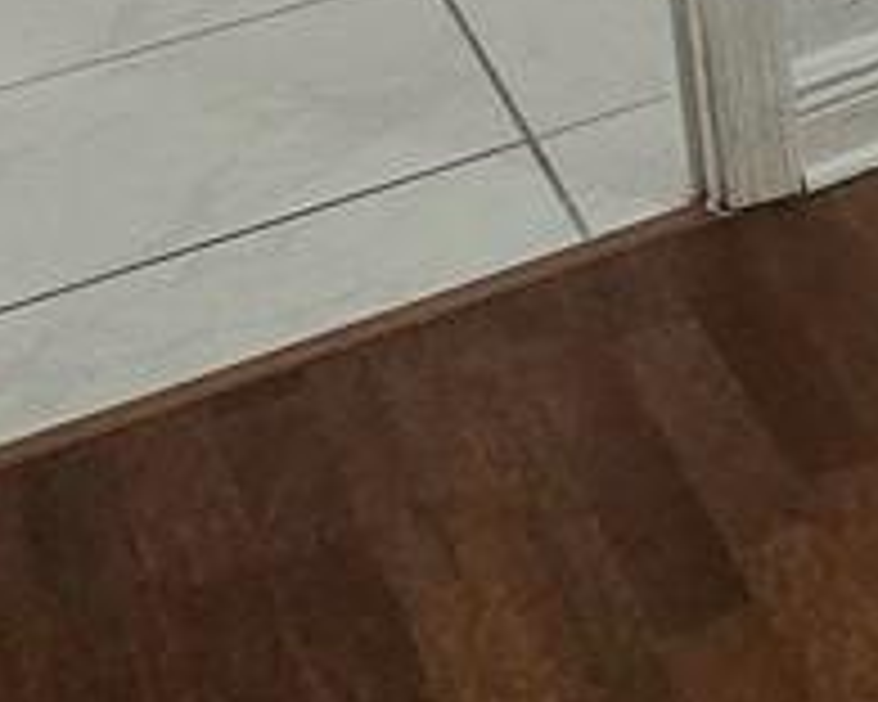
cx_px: 2364
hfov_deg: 12.4
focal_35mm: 104
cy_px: -896
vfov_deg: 12.3
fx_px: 2702
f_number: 2.2
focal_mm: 2.2
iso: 200
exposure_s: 1/60.2
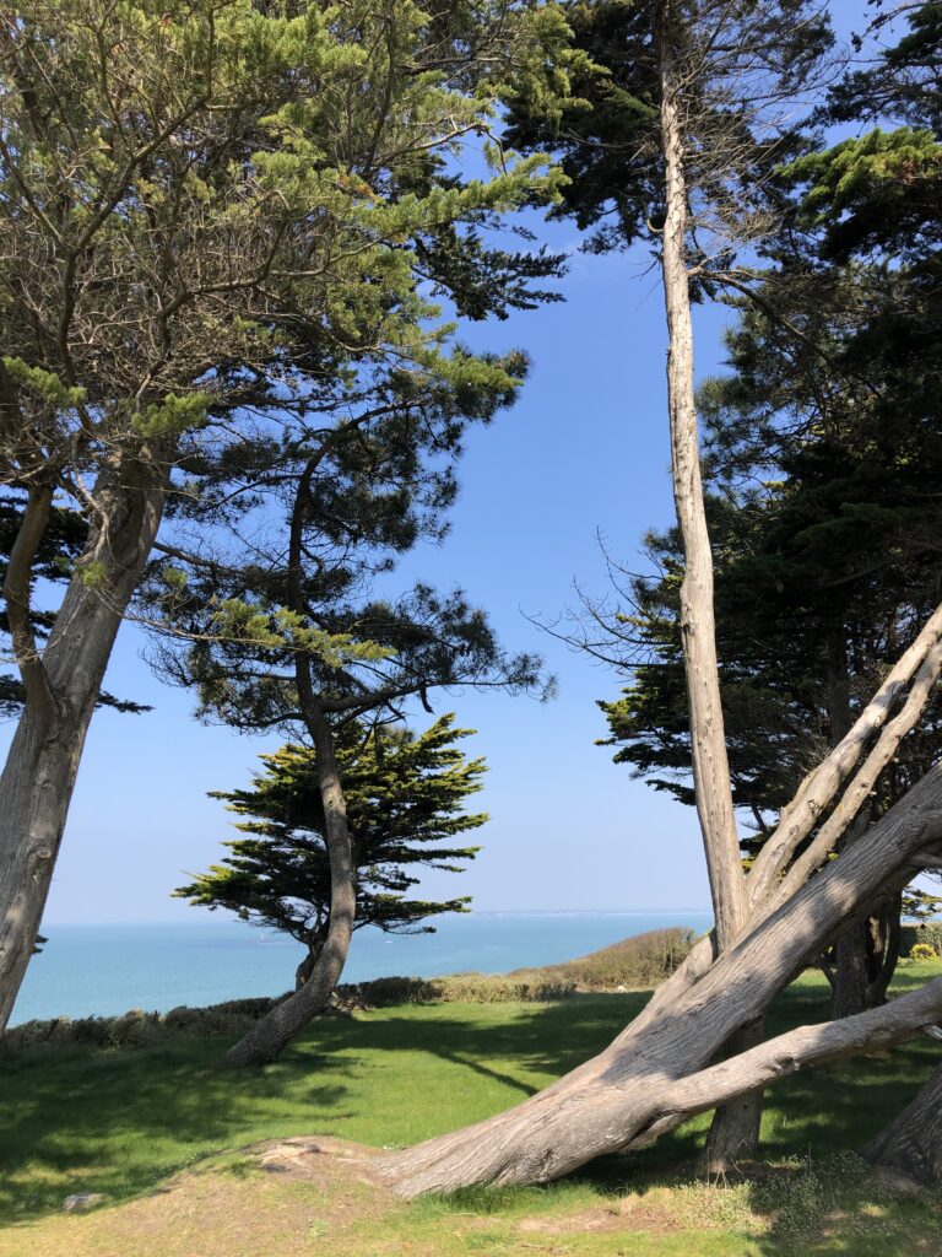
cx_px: 471
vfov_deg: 63.4
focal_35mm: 28
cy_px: 628
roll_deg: +1.0
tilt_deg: +15.3
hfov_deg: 49.7
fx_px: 1016
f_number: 1.8
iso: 20
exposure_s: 1/1143
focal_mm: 3.99
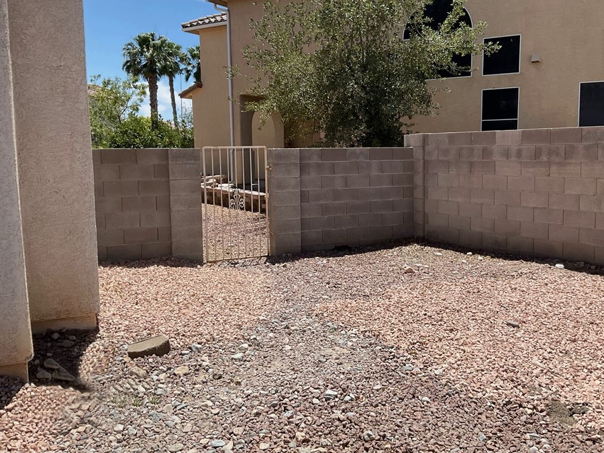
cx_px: 338
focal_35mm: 33
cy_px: 211
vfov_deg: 42.9
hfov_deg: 55.2
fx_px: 576
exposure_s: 1/2058
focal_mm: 3
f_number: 1.8
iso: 16
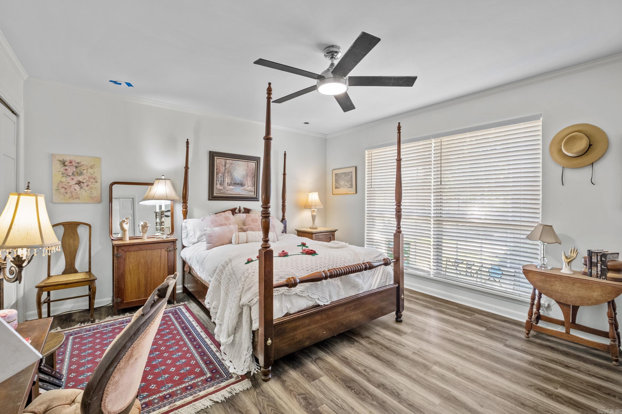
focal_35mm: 15
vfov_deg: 77.3
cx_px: 311
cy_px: 207
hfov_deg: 100.4
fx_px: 259
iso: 400
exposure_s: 1/2.5
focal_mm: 10
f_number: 7.1
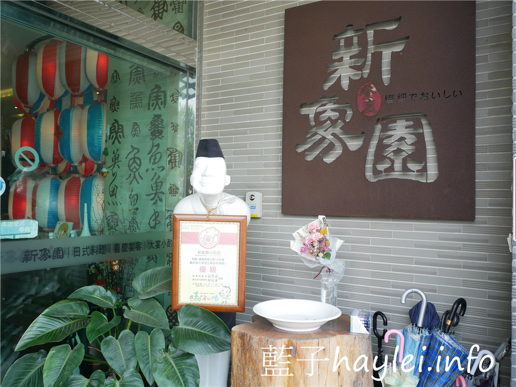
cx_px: 258
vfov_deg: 46.8
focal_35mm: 30
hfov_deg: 60.0
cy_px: 194
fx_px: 447
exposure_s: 1/160
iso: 200
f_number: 2
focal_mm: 15
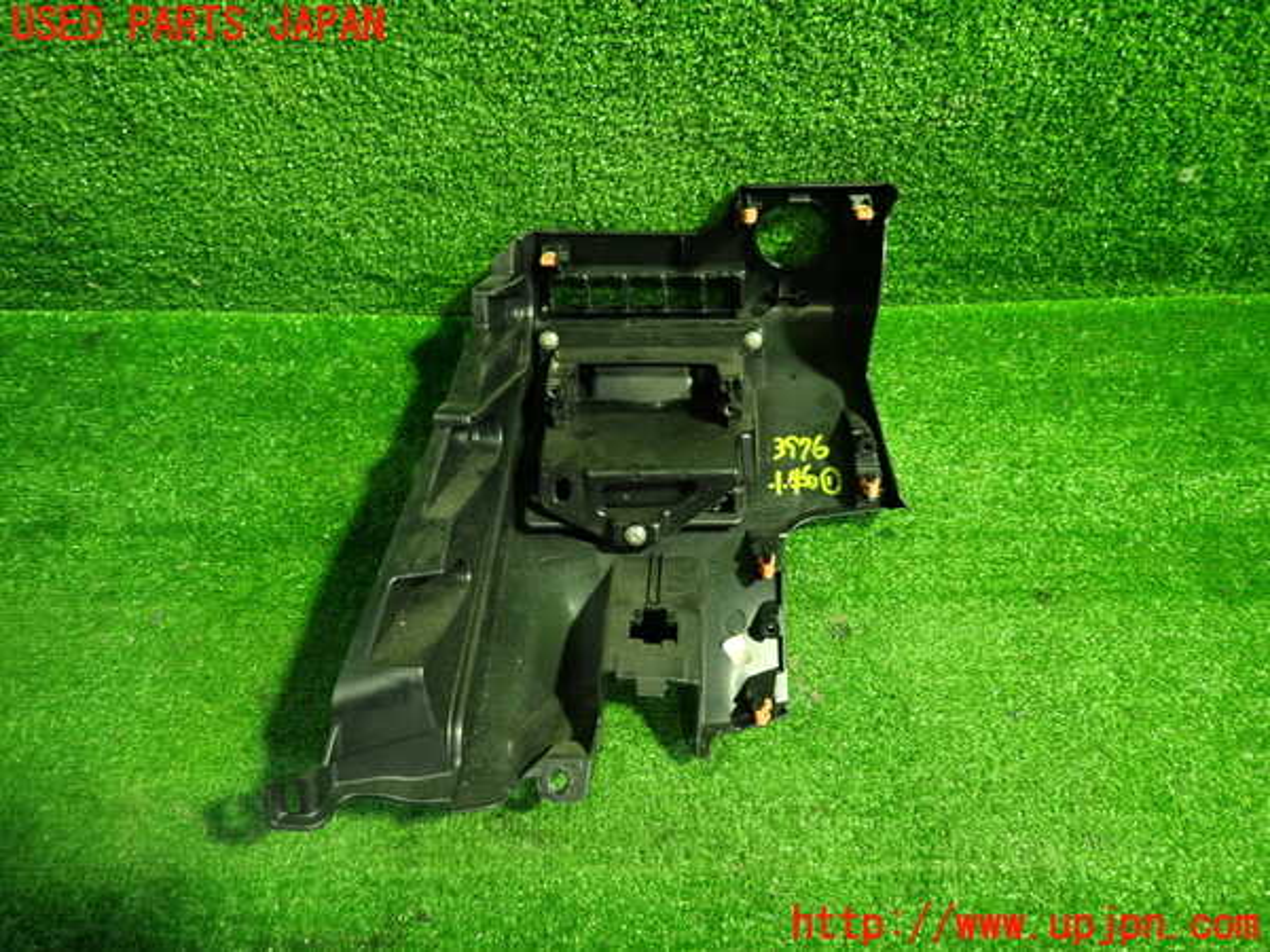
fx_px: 917
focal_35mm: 25
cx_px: 635
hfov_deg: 69.4
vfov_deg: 54.9
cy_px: 476
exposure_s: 1/30
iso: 320
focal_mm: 4.5
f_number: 2
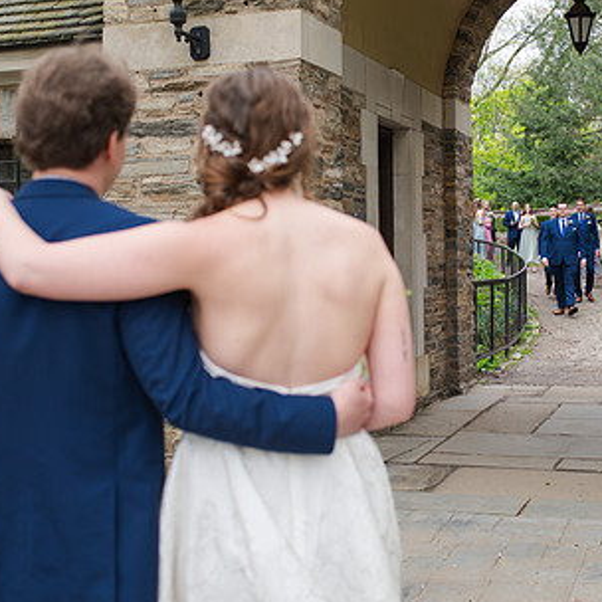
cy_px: 271
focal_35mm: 58
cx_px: 354
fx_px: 1141
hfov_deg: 29.5
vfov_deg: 29.5
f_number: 3.2
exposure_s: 1/320
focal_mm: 35
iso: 180
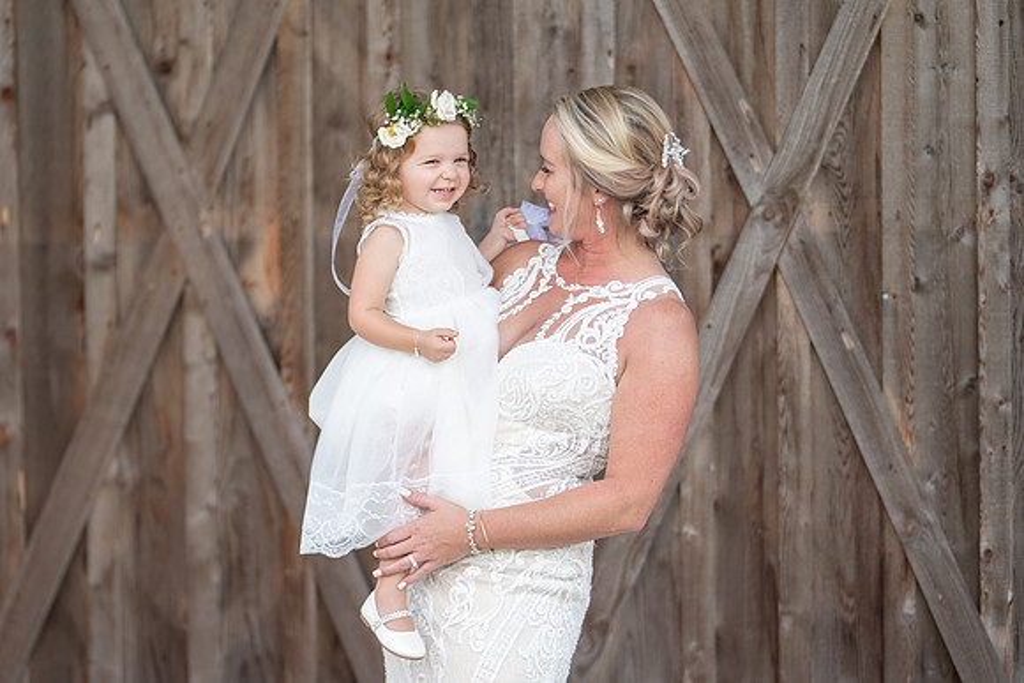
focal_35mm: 116
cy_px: 370
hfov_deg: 17.7
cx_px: 522
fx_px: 3288
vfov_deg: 11.9
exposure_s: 1/250
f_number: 2.8
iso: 100
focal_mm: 106
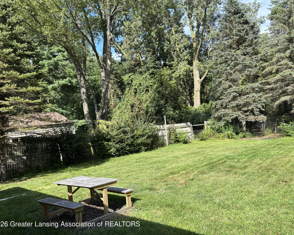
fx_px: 244
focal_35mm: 28
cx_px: 154
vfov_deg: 51.5
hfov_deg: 62.2
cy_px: 114
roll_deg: +6.4
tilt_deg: +2.7
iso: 50
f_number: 1.6
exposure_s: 1/662
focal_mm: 5.96
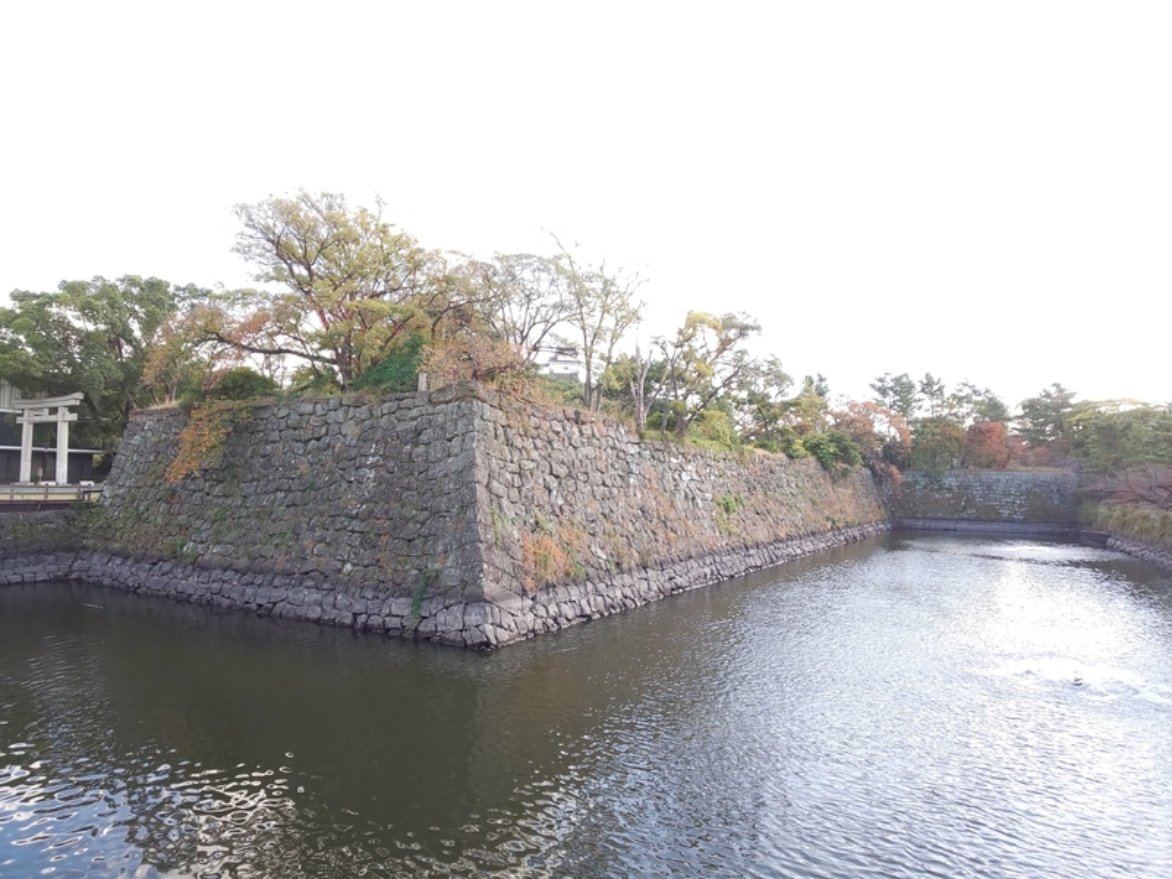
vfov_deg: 66.0
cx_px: 586
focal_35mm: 20
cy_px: 440
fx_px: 677
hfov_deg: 81.7
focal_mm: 3.45
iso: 35
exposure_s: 1/100
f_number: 1.94
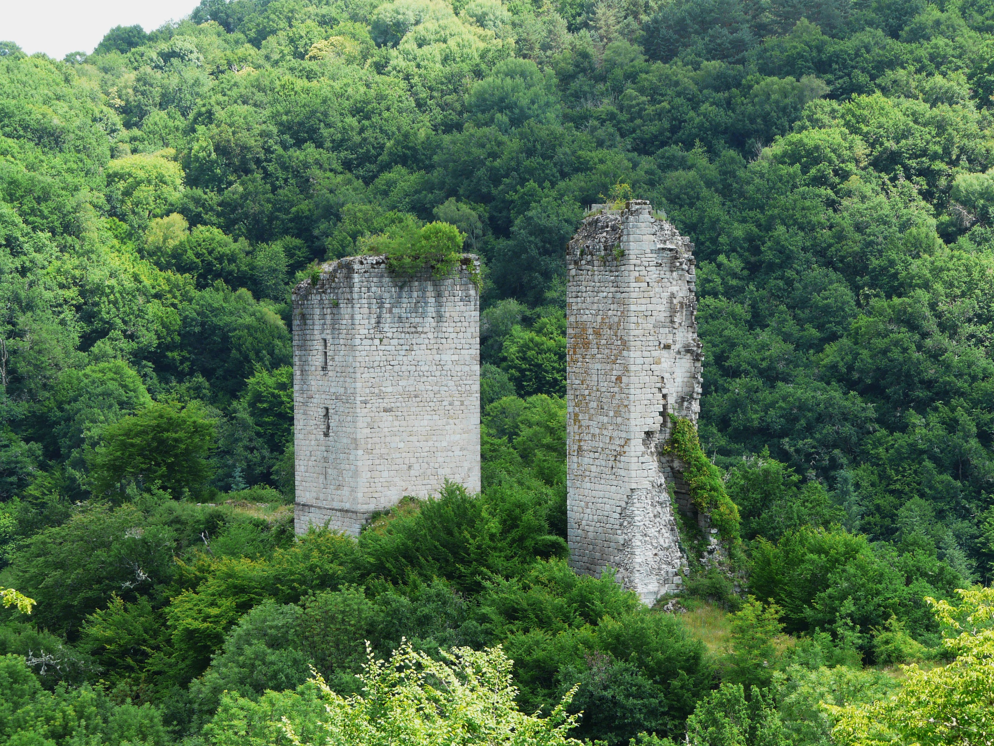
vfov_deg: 14.9
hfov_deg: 19.8
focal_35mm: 99
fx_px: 2843
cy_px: 373
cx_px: 497
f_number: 4
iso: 100
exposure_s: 1/160
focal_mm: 16.2
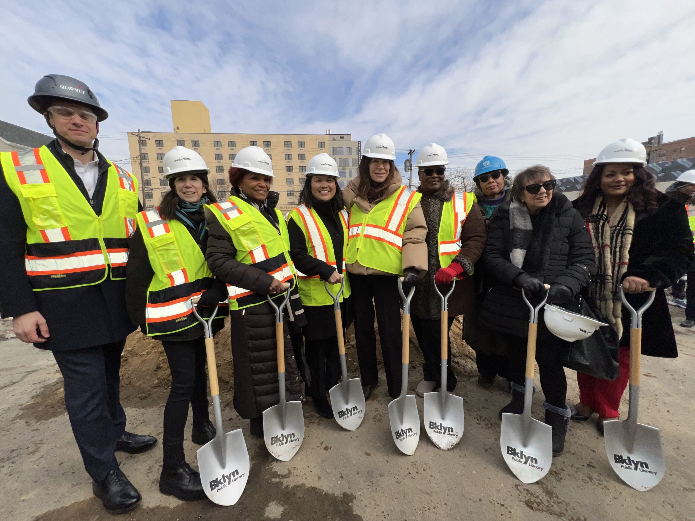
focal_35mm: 13
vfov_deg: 89.9
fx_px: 261
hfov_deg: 106.2
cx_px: 348
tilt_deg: -8.7
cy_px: 260
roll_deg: +1.9
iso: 25
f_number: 1.8
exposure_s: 1/2538
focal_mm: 1.57
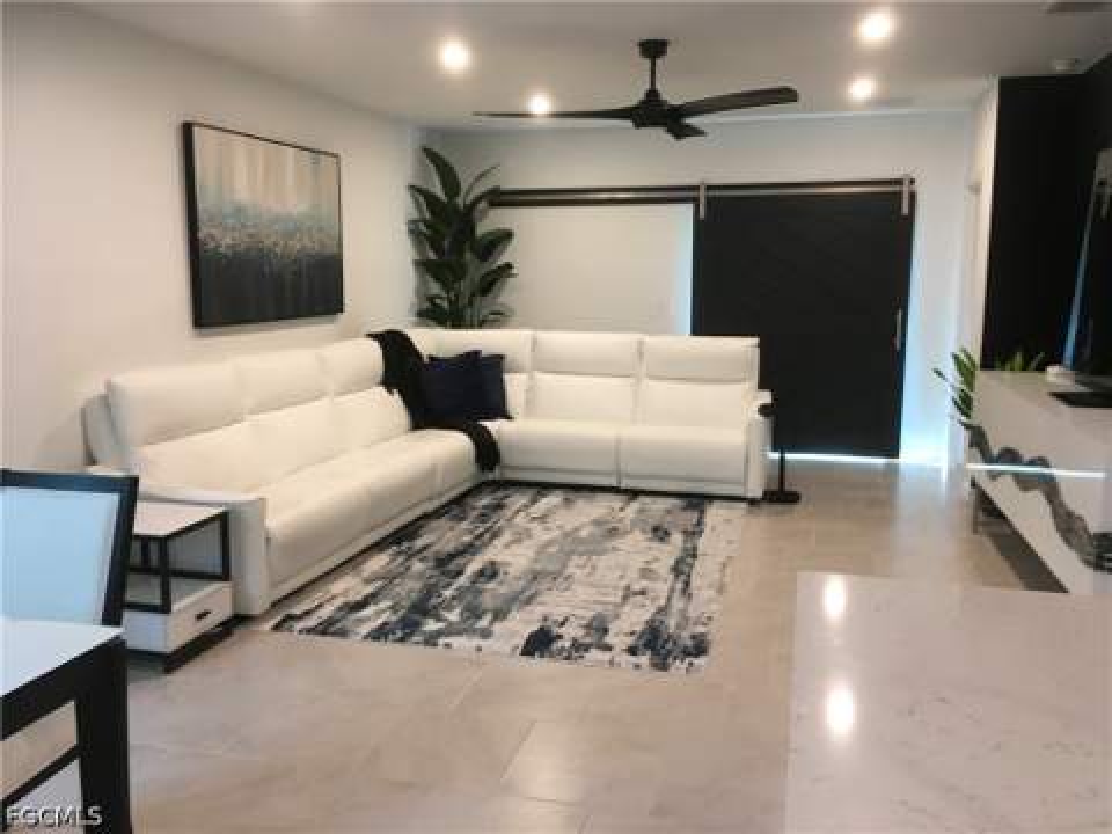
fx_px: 932
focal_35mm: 29
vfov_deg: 48.2
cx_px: 556
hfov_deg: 61.7
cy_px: 417
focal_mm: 4.15
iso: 64
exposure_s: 1/30
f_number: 2.2
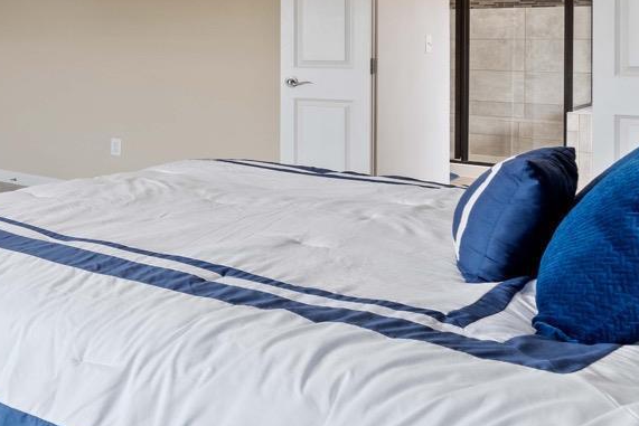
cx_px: -124
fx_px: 746
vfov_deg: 30.6
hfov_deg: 36.2
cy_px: 47
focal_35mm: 42
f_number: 9
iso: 250
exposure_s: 1/1.67
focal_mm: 16
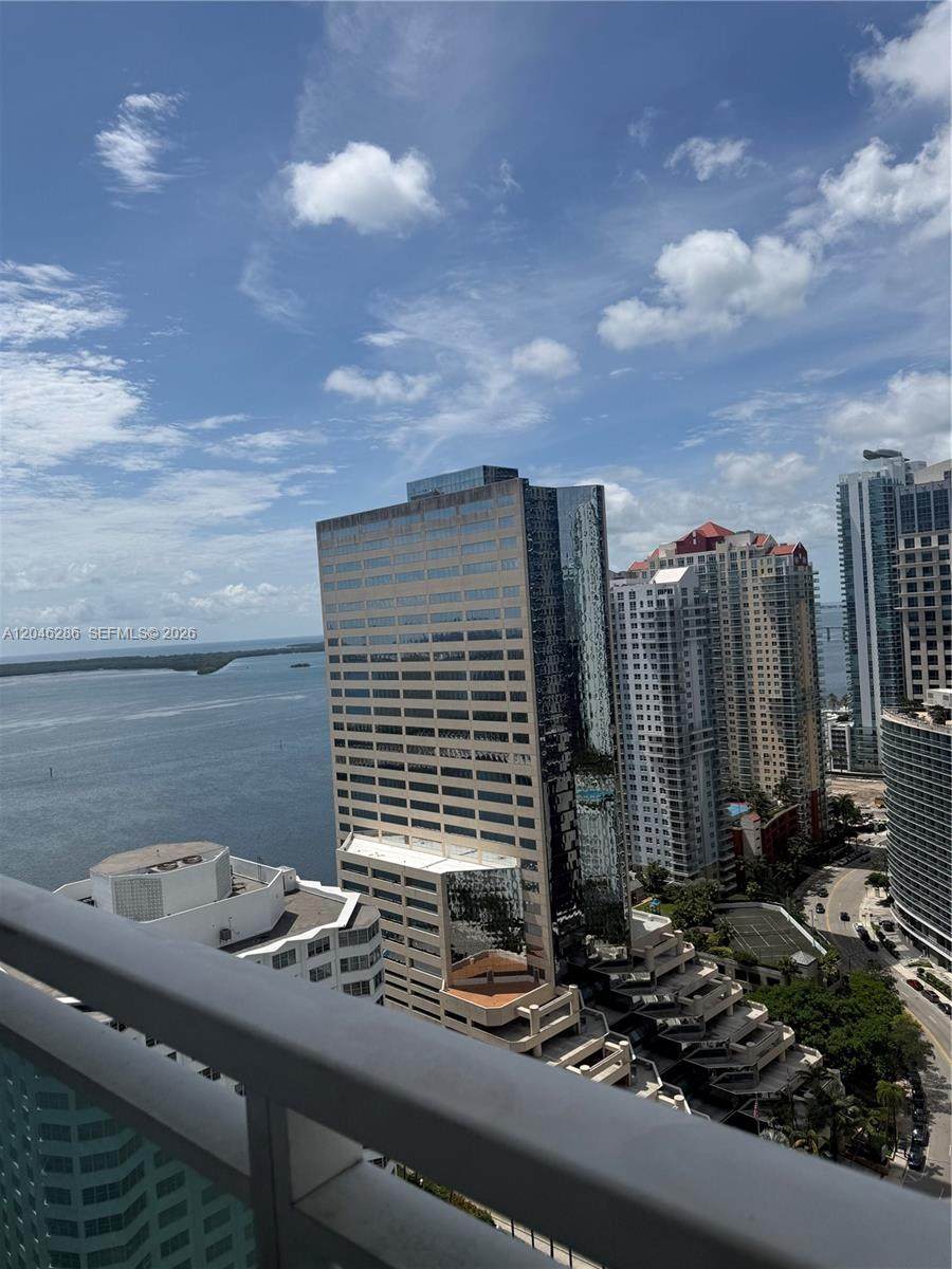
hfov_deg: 56.8
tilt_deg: -2.3
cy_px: 634
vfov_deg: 71.6
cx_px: 476
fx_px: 880
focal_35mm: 24
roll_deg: +5.5
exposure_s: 1/10309
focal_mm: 6.76
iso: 80
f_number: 1.78
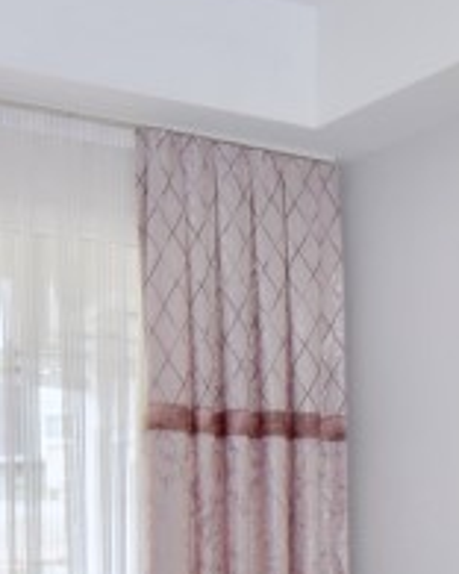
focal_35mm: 83
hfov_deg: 17.5
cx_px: 580
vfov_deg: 22.4
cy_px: 524
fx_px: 1409
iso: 360
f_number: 5.6
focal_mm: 10
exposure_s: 1/125
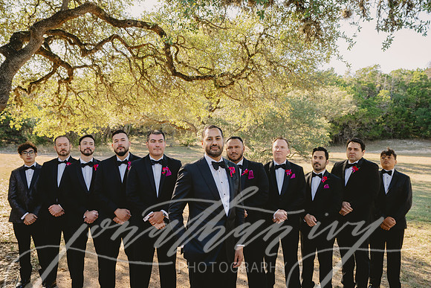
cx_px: 216
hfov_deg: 60.3
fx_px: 371
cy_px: 144
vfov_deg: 42.3
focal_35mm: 31
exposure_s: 1/250
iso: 640
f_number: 5
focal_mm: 31
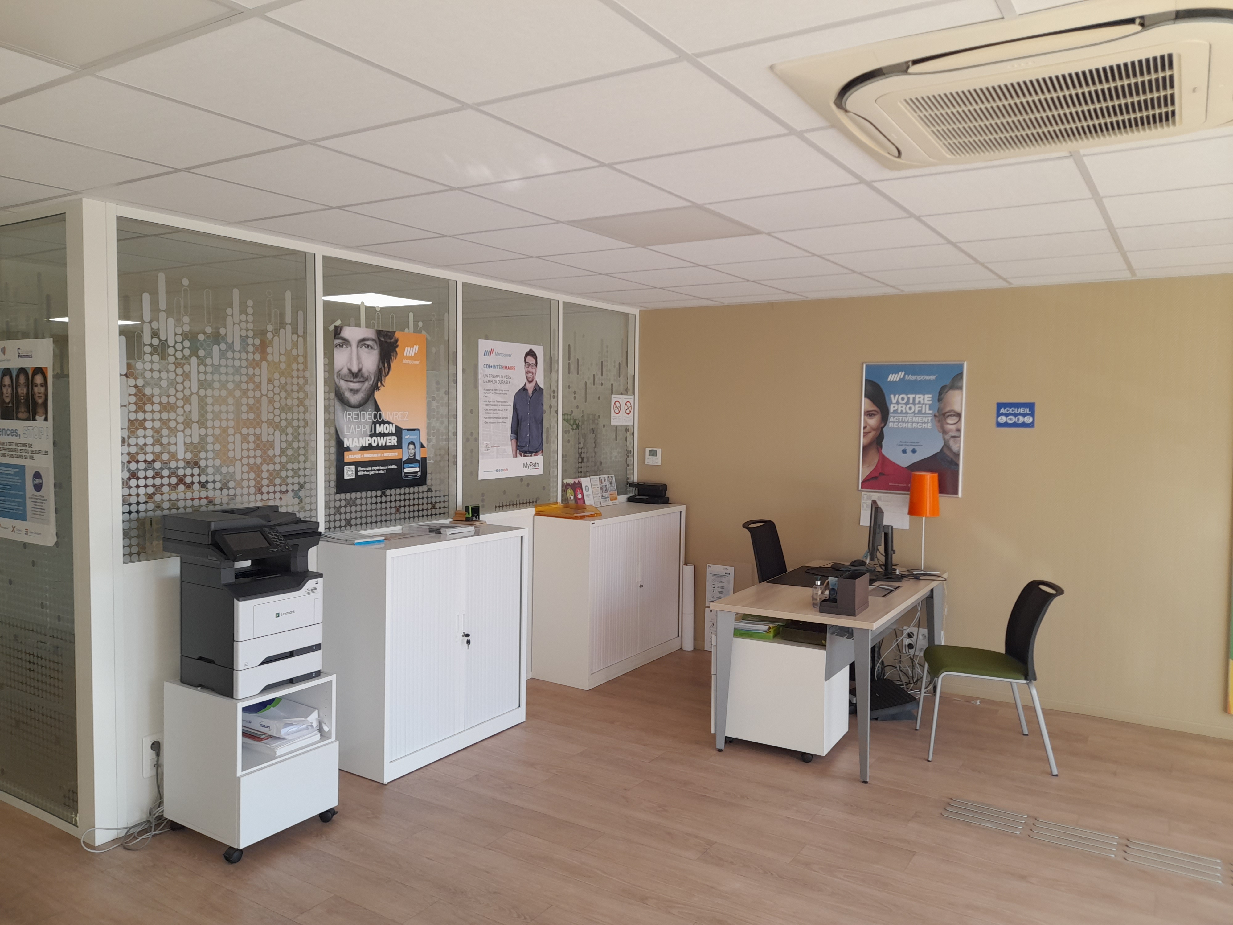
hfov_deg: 69.4
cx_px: 616
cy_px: 462
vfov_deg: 54.9
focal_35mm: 25
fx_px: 890
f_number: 2
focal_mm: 4.6
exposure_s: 1/50
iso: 32
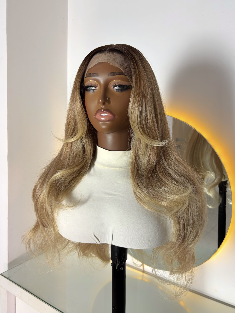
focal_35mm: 26
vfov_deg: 67.3
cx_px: 118
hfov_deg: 53.1
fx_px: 235
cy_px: 156
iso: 100
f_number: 1.6
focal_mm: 5.96
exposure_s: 1/100
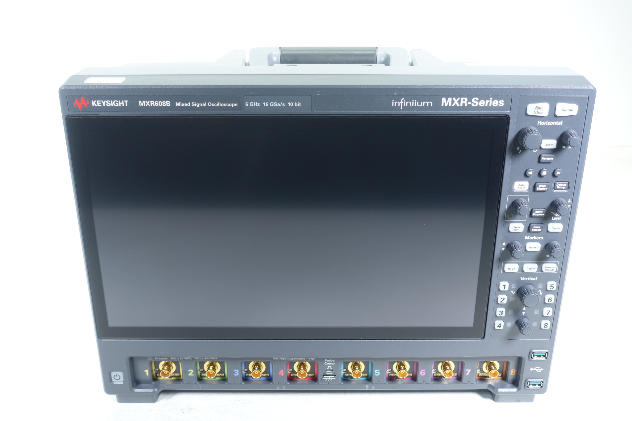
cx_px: 316
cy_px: 210
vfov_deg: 31.9
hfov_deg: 46.4
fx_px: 737
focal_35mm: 42
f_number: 2.8
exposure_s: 1/80
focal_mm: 15.31
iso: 125
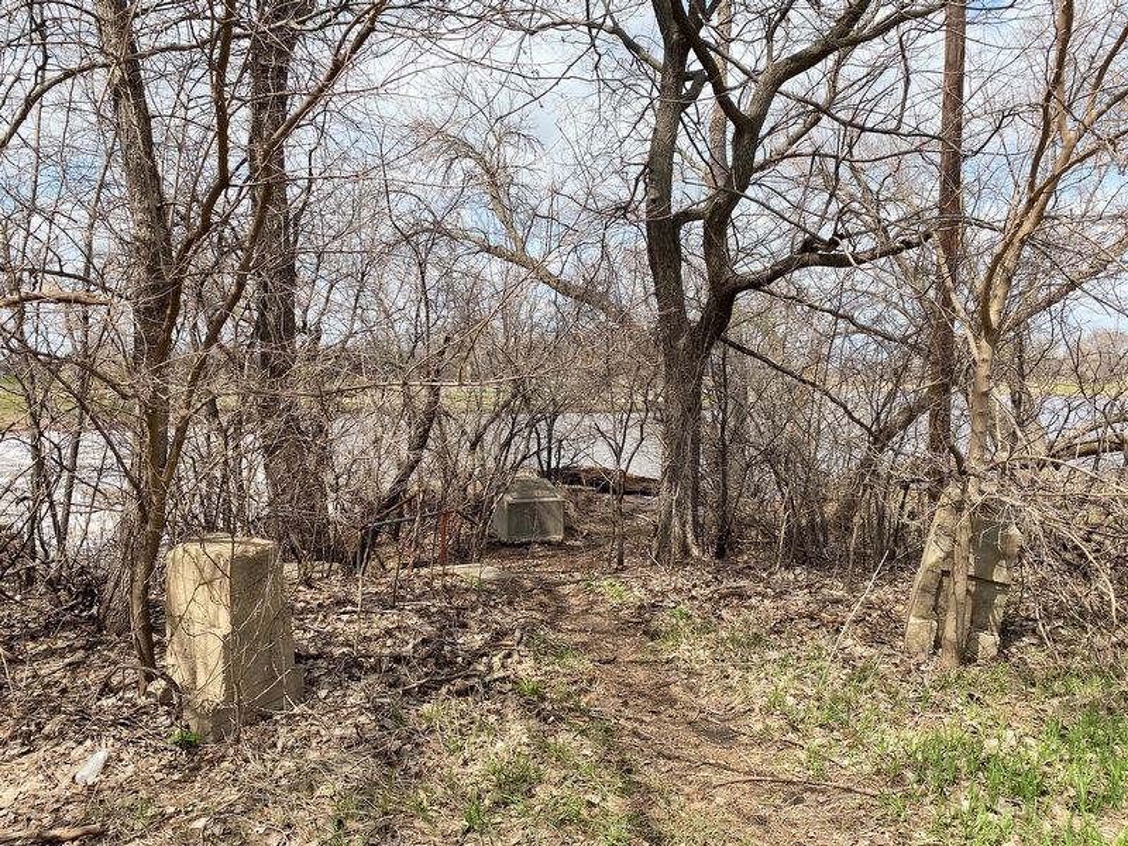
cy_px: 423
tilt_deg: -2.6
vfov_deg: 53.1
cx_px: 564
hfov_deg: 67.3
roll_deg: -0.5
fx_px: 847
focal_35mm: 26
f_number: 1.8
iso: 32
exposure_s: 1/2268
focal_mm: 4.25
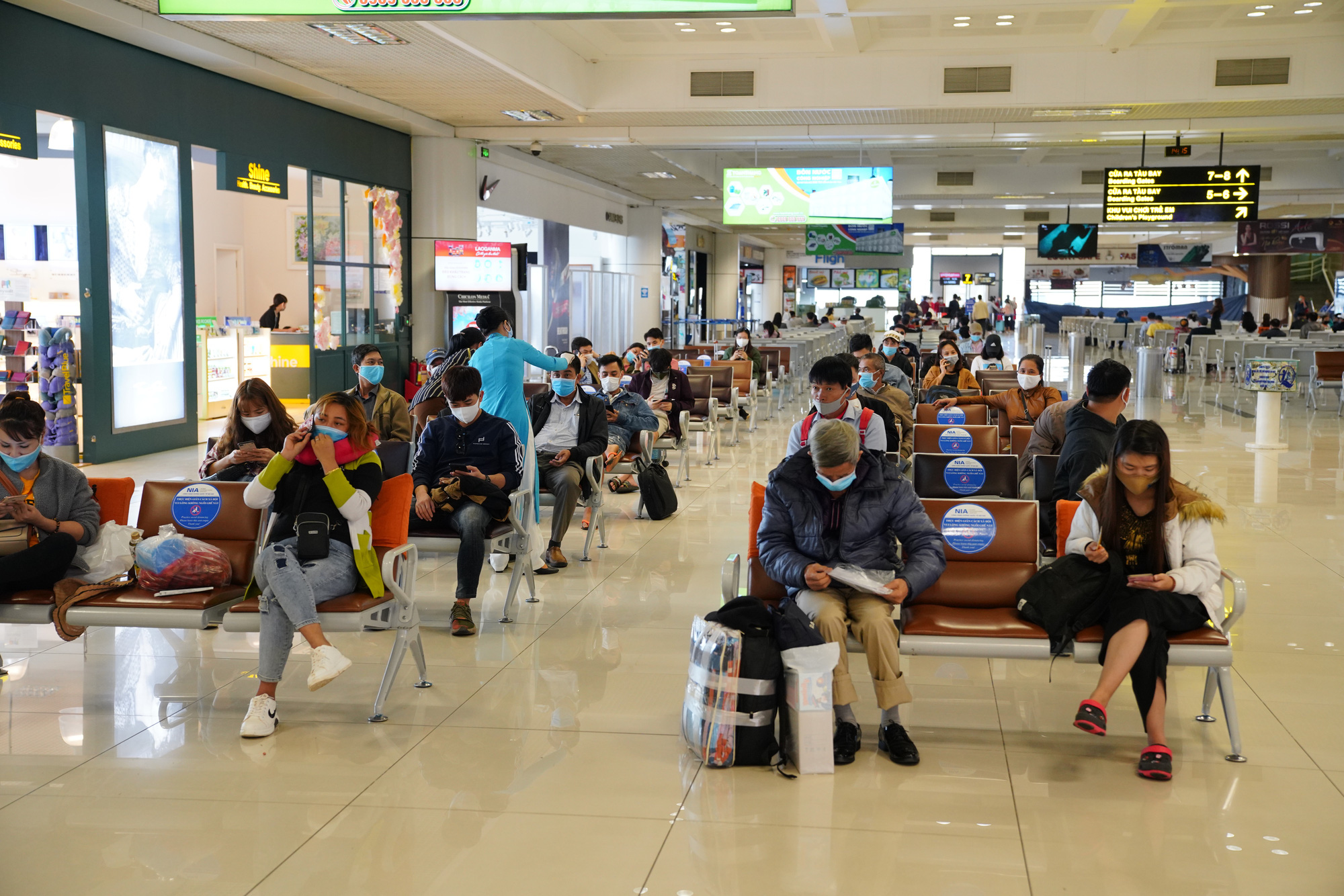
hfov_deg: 41.1
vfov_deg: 28.1
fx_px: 1792
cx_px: 672
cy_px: 448
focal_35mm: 48
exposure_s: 1/125
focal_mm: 48
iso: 1600
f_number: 3.5
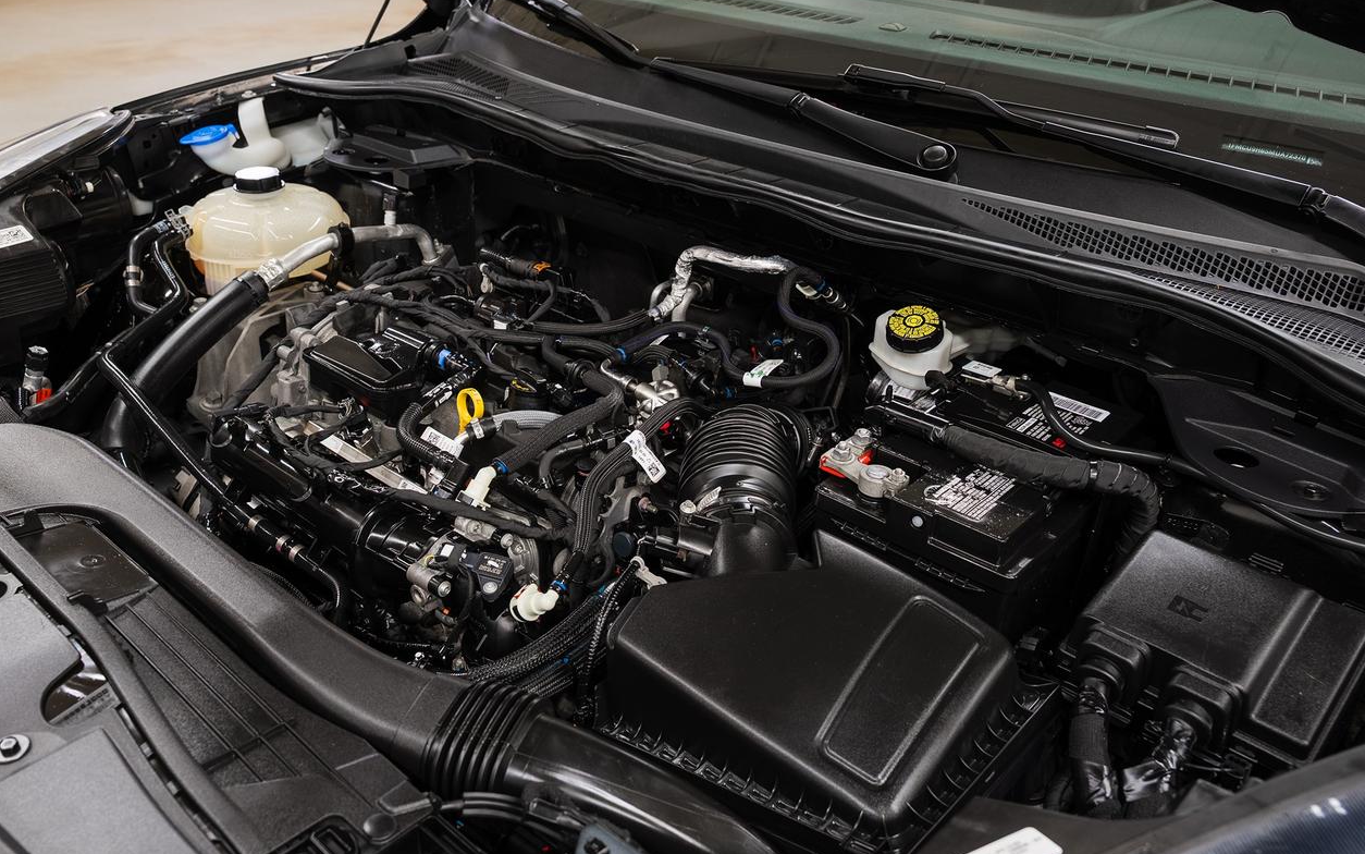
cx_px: 629
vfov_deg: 41.8
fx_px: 1116
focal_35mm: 30
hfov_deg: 62.8
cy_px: 421
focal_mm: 24
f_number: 5.6
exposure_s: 1/2
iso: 100
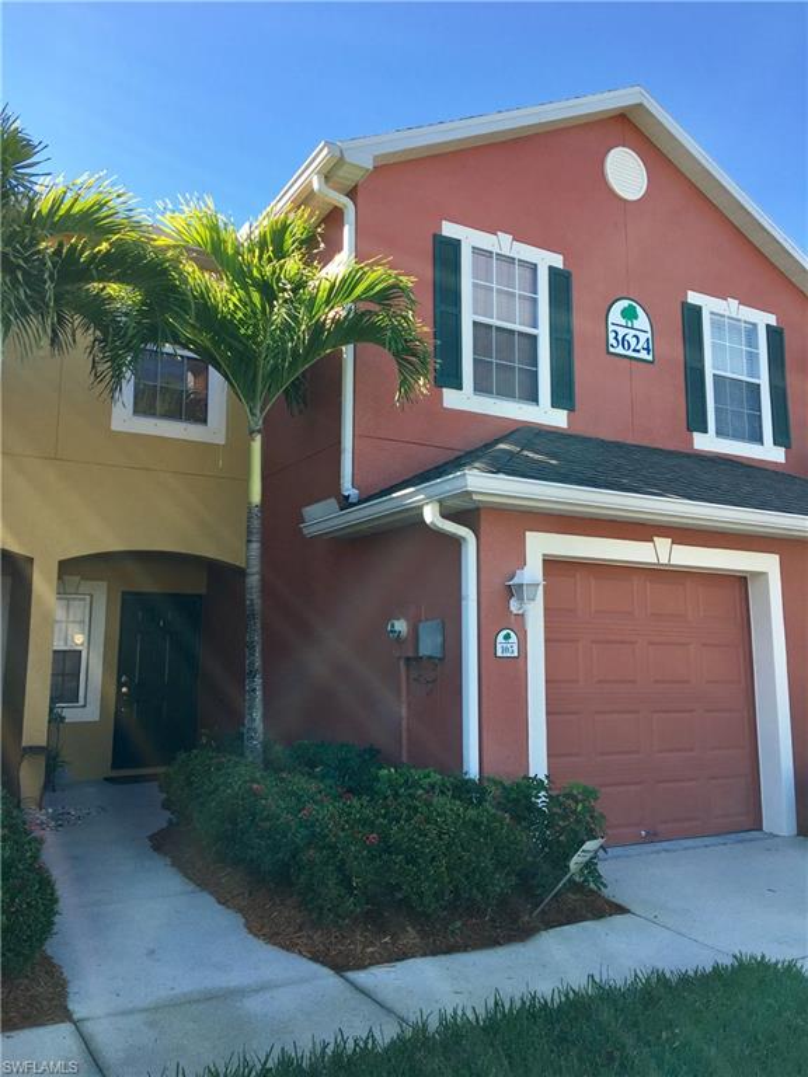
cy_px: 538
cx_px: 404
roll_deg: +0.8
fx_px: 903
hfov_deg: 48.2
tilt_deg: +8.8
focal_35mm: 29
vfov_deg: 61.7
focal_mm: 4.15
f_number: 2.2
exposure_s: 1/425
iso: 25
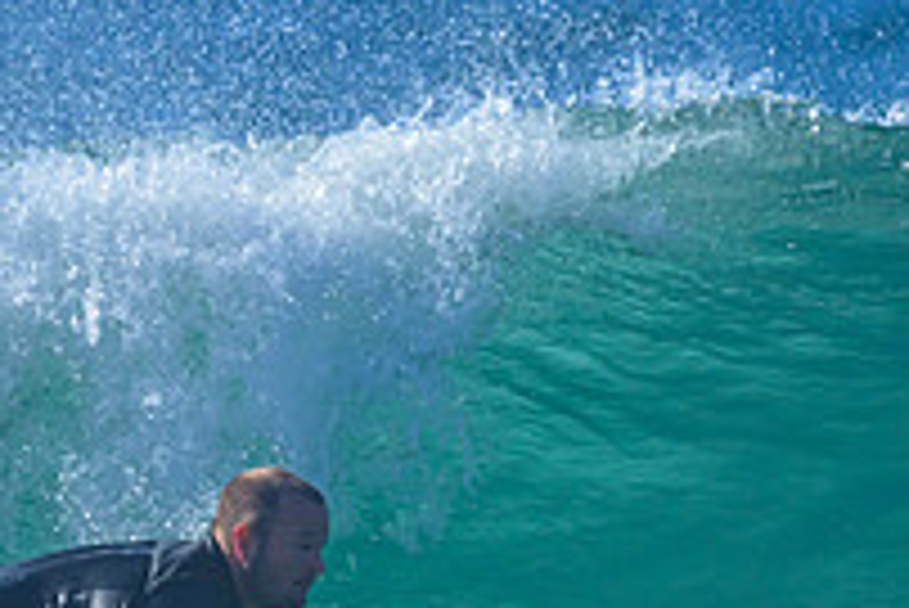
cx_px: 355
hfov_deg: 0.7
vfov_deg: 0.4
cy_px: 676
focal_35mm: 3161
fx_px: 79870
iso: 320
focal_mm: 800
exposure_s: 1/2000
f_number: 6.3
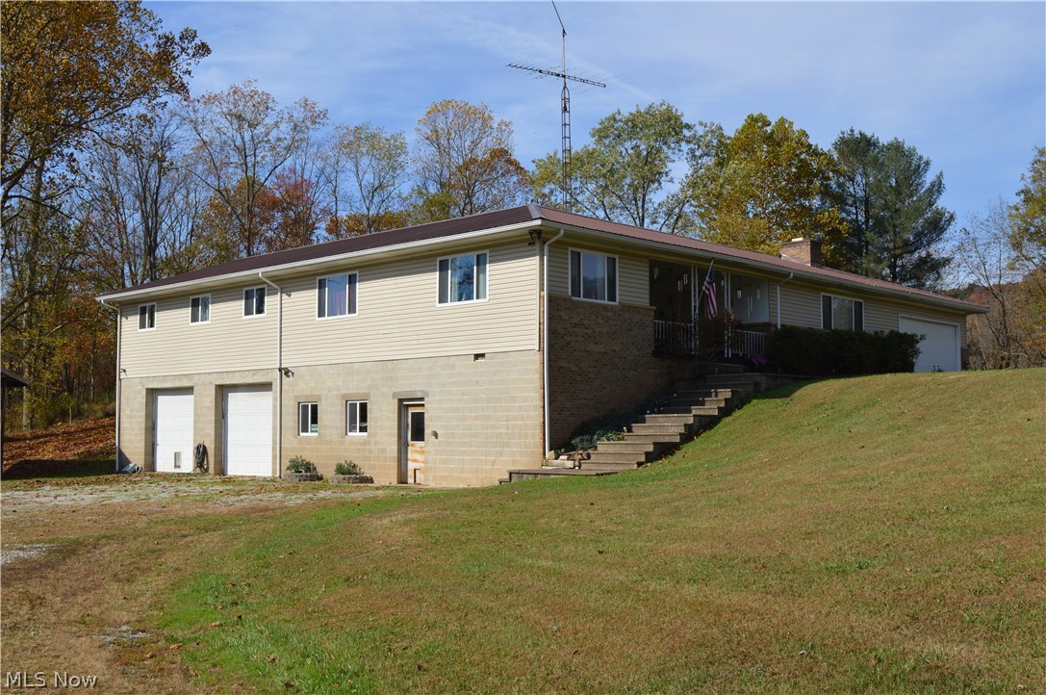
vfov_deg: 32.9
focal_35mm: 40
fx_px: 1175
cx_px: 523
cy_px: 348
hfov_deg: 48.0
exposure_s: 1/200
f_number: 11
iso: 100
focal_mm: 27
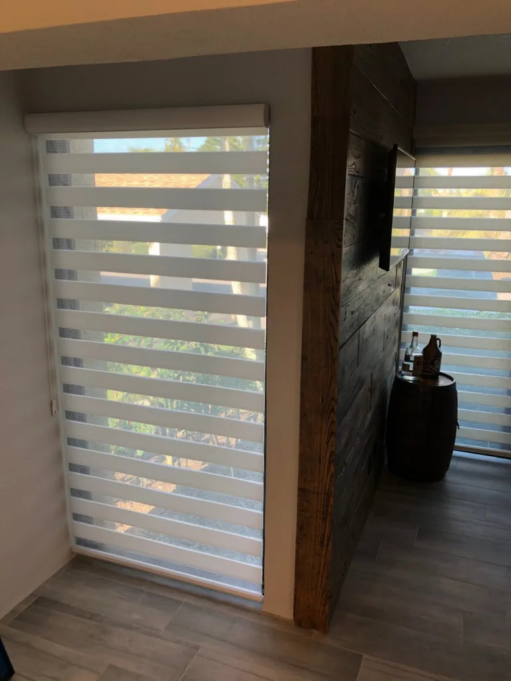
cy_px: 340
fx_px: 571
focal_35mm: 29
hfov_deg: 48.2
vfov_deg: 61.7
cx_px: 256
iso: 20
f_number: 1.8
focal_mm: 3.99
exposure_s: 1/40
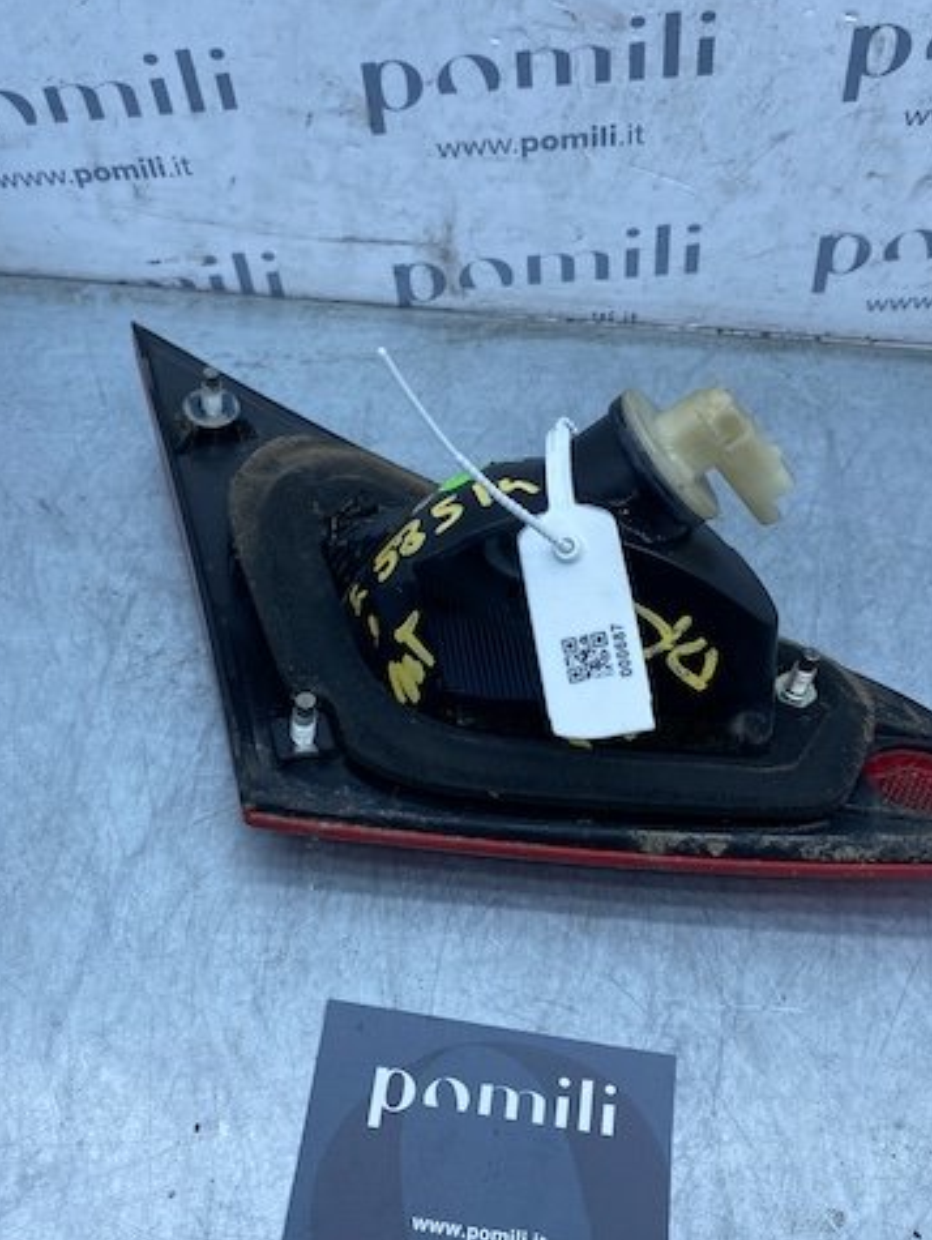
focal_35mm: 35
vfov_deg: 52.6
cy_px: 598
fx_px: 1255
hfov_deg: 40.7
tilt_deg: -53.2
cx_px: 444
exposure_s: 1/1034
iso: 32
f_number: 1.8
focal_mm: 4.25
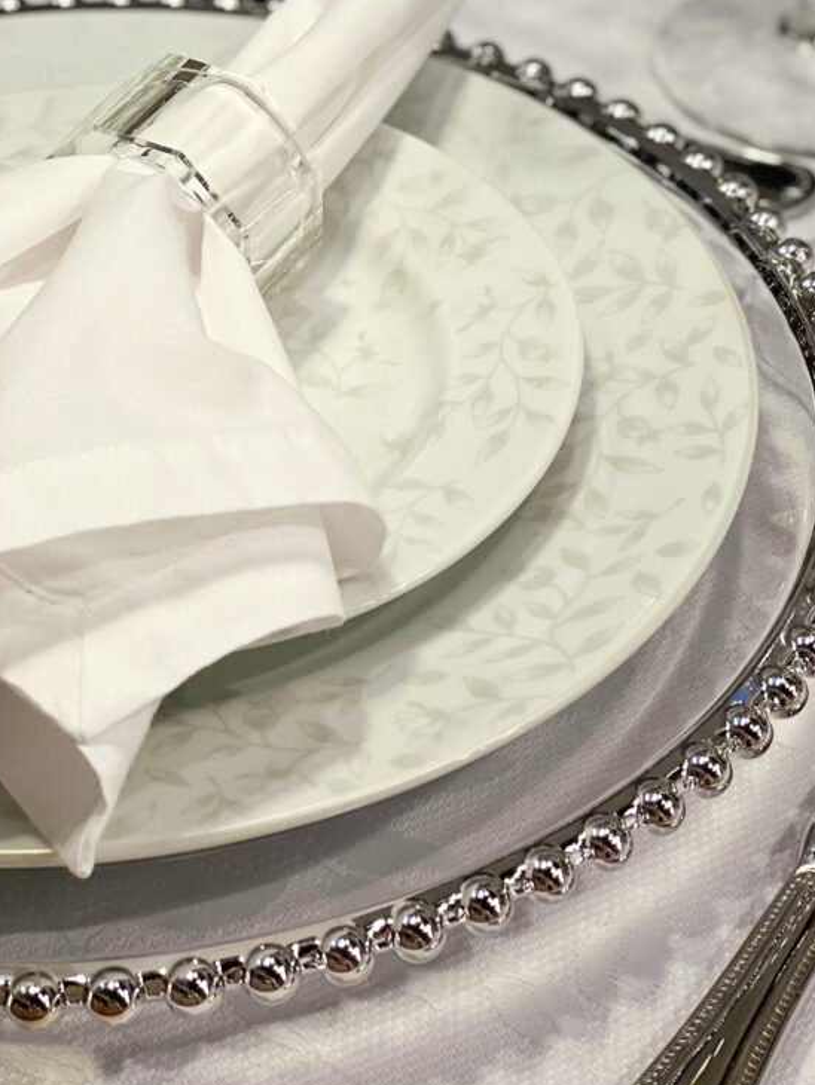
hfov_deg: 13.7
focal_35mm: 108
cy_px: 343
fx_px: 3388
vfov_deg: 18.1
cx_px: 558
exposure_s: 1/40
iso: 125
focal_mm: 9
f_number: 2.8
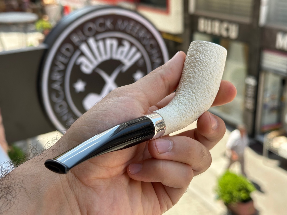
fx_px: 398
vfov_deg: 30.3
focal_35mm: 48
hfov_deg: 39.7
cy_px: 108
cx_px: 144
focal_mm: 6.86
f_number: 1.78
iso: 64
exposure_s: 1/724
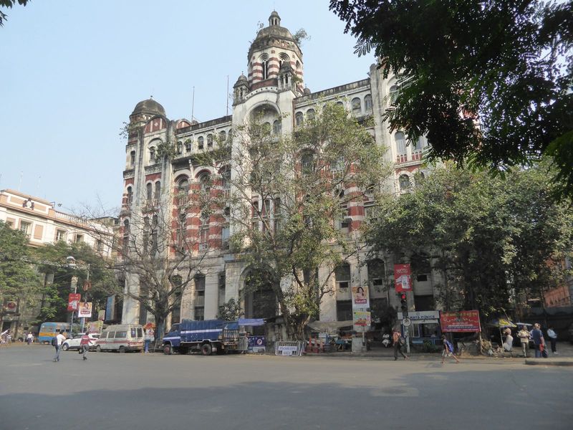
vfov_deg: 54.9
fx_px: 414
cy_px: 215
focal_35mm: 25
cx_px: 286
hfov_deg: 69.4
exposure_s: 1/500
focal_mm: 4.3
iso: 160
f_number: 3.3
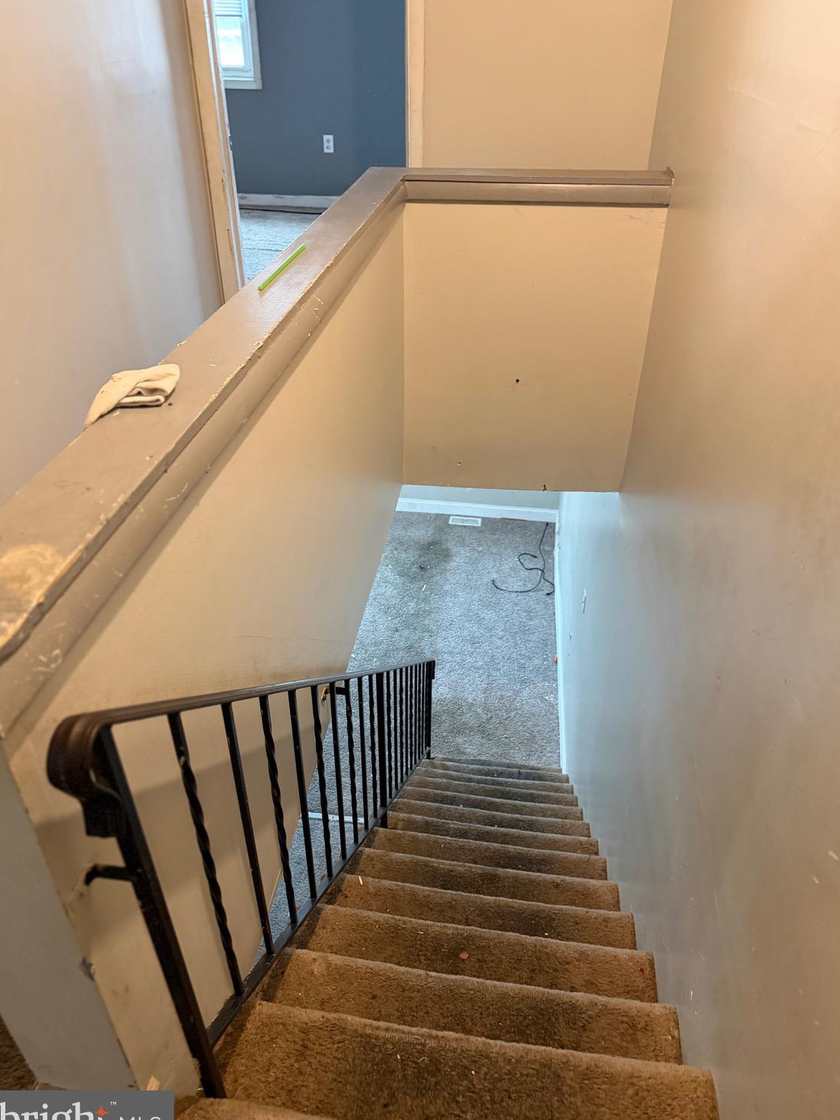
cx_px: 422
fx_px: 809
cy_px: 569
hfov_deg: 54.9
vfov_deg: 69.4
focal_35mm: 25
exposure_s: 1/60
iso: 500
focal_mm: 6.76
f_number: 1.78
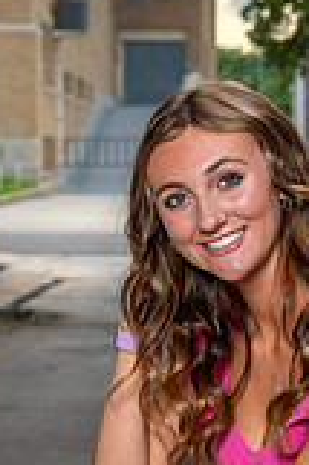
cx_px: 260
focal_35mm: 154
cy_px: 468
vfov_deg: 13.2
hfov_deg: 8.9
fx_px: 1987
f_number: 6.3
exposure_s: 1/160
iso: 100
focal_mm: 55
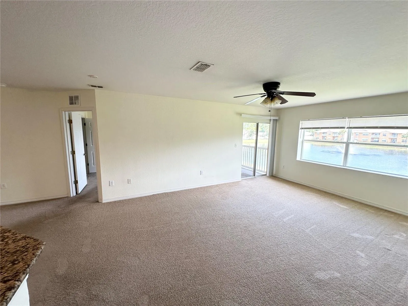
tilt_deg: -5.8
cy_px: 153
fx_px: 165
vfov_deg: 85.7
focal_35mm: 14
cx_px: 204
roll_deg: -1.2
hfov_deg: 102.1
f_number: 2.2
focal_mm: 2.22
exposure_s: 1/120
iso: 80
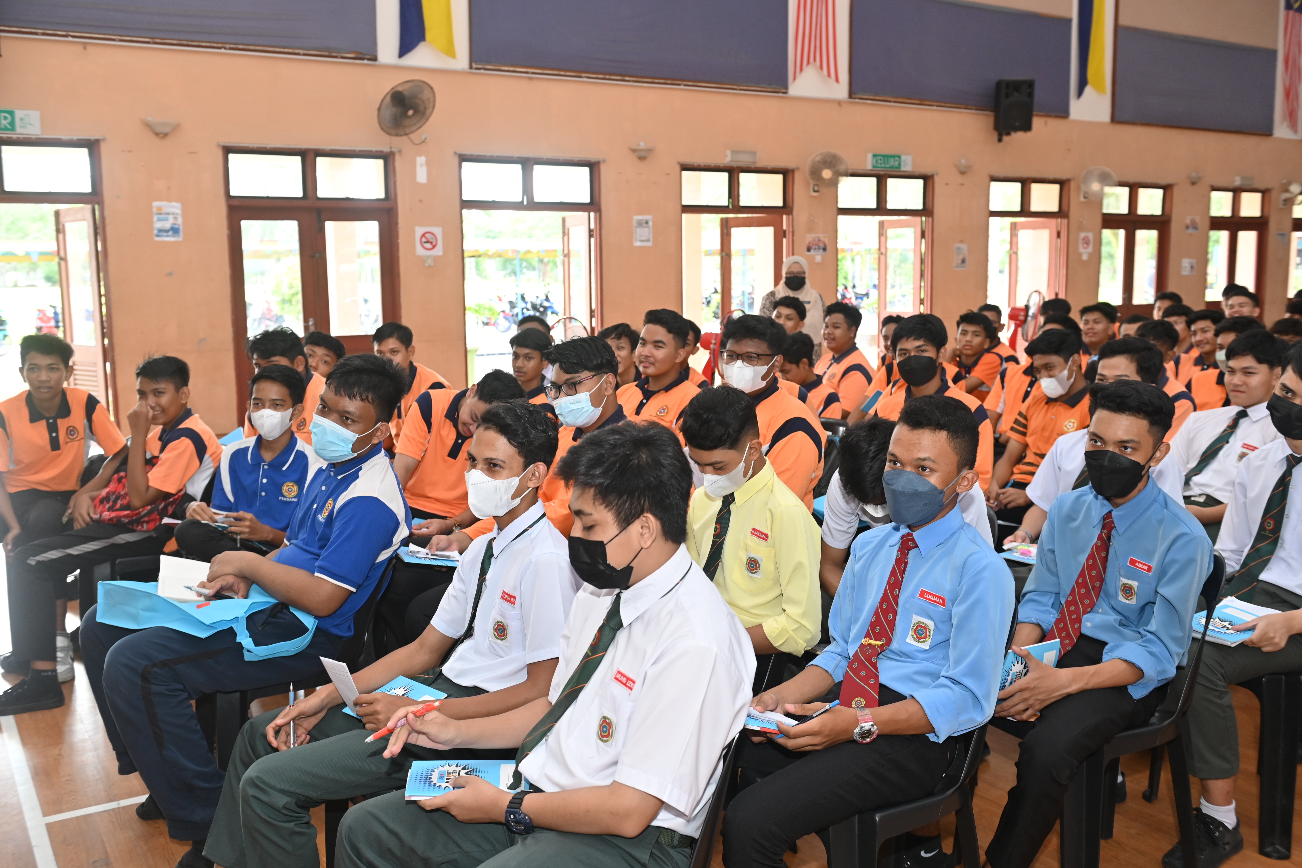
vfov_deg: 41.1
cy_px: 434
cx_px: 651
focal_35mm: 32
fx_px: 1157
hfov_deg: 58.7
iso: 800
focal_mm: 32
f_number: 3.5
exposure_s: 1/125
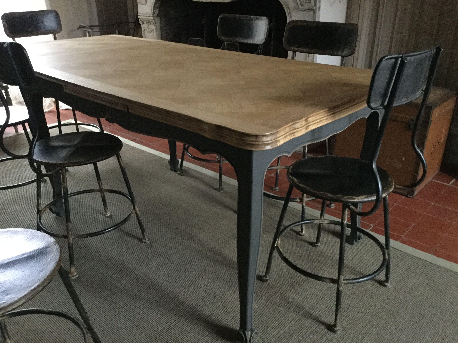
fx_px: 410
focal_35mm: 31
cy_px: 172
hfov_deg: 58.4
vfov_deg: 45.4
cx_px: 229
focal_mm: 3.3
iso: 500
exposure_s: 1/17
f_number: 2.4
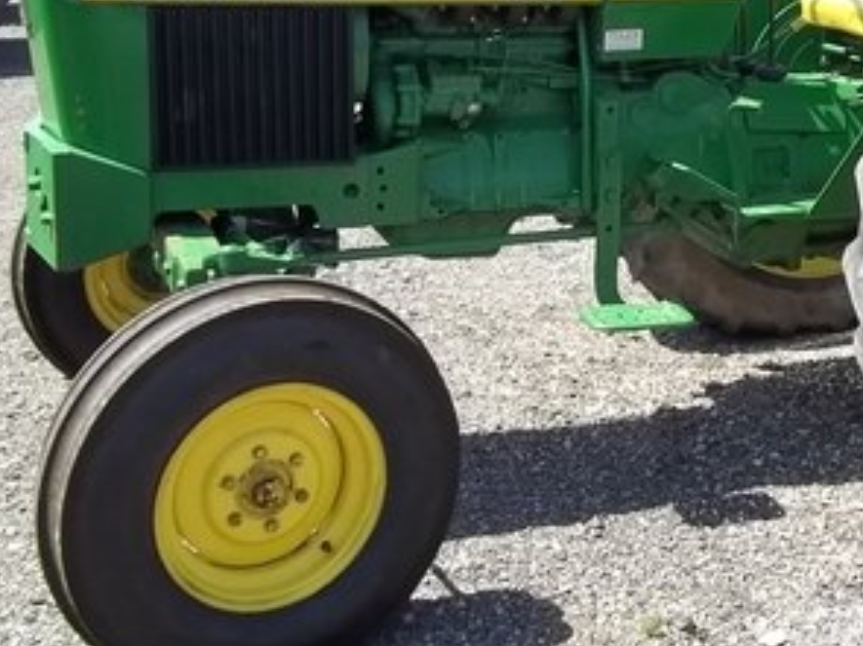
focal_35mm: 59
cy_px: 193
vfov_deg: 24.6
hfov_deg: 31.9
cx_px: 682
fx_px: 1470
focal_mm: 5.7
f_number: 8.8
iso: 64
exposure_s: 1/60
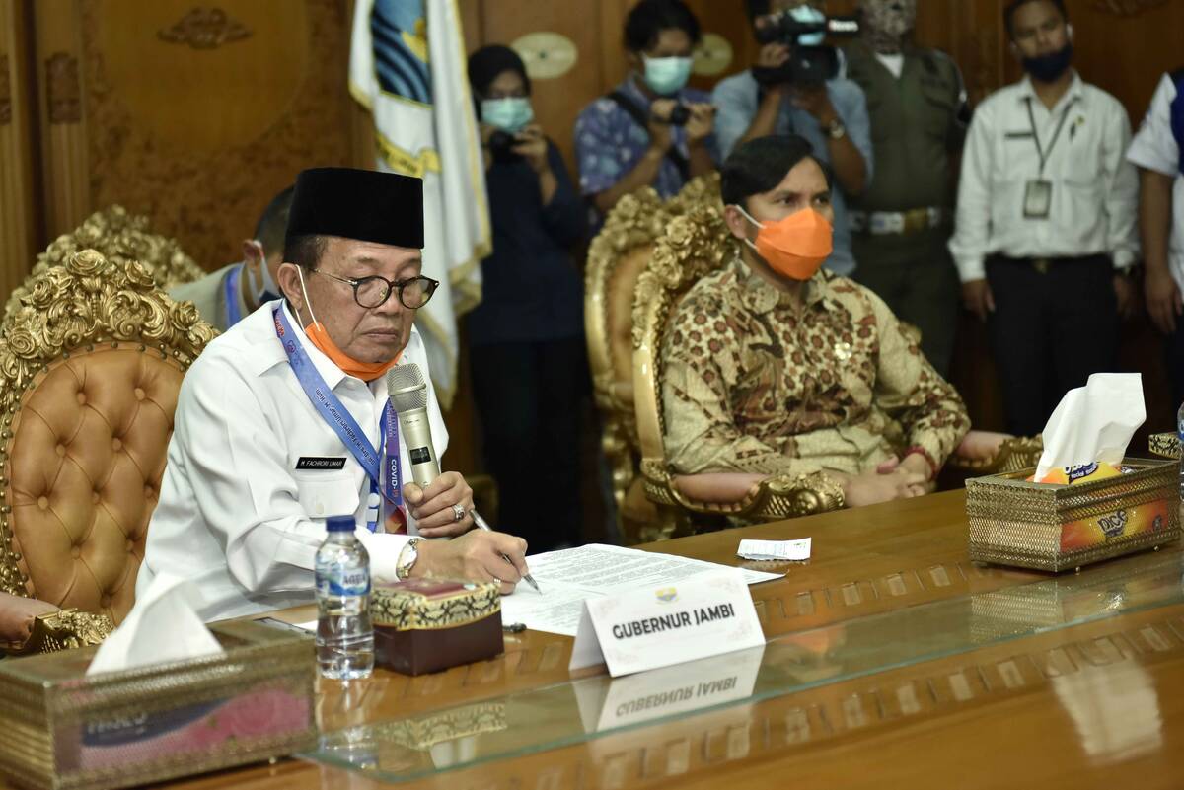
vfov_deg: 19.5
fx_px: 2303
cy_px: 395
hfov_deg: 28.8
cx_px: 592
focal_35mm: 70
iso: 1600
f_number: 3.5
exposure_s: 1/80
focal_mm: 70
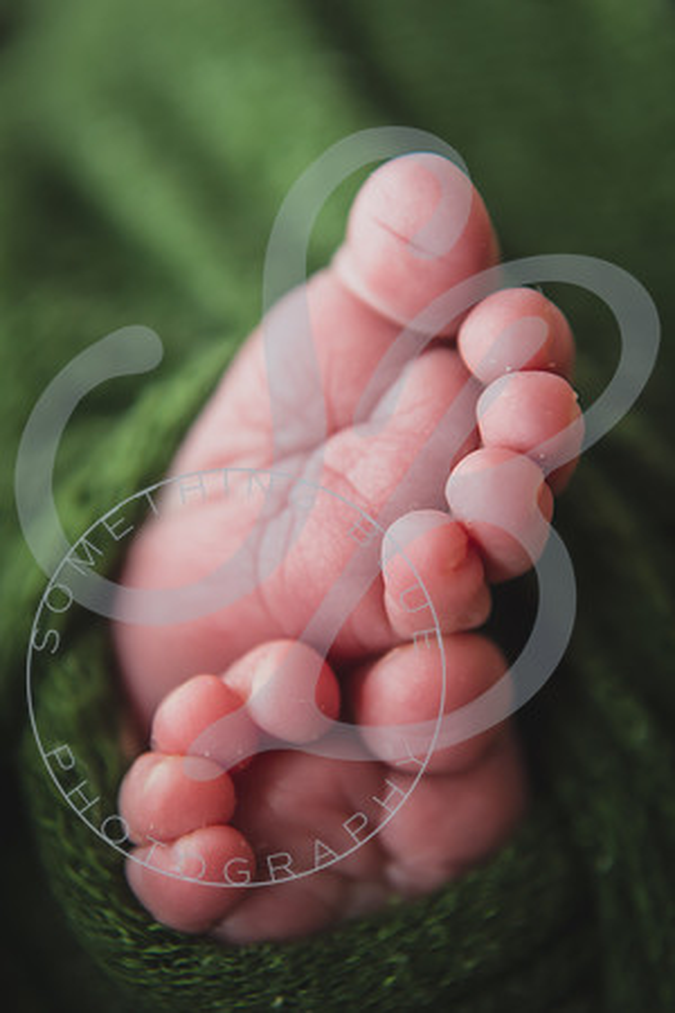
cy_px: 506
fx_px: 1969
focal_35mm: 70
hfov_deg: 19.5
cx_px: 338
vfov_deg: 28.8
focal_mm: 70
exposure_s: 1/125
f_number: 5.6
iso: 800
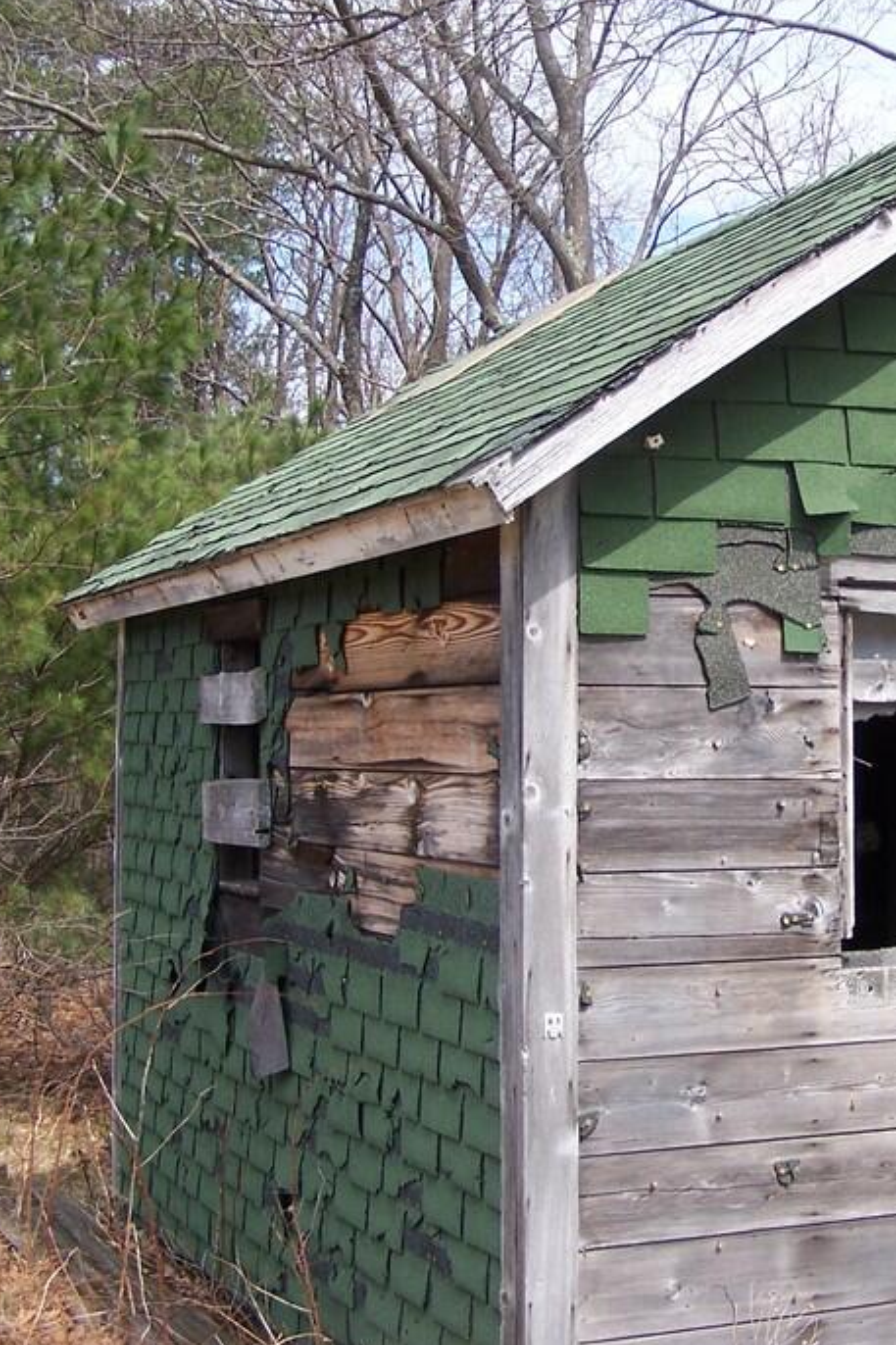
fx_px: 2204
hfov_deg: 22.5
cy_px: 602
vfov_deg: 33.9
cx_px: 784
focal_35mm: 59
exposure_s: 1/640
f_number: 2.8
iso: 80
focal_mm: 6.3
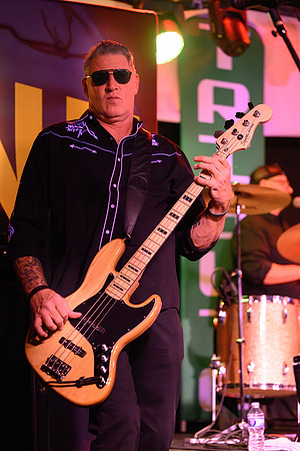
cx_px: 150
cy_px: 226
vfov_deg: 20.6
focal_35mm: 99
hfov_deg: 13.8
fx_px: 1237
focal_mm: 99
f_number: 2.8
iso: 10000
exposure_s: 1/250
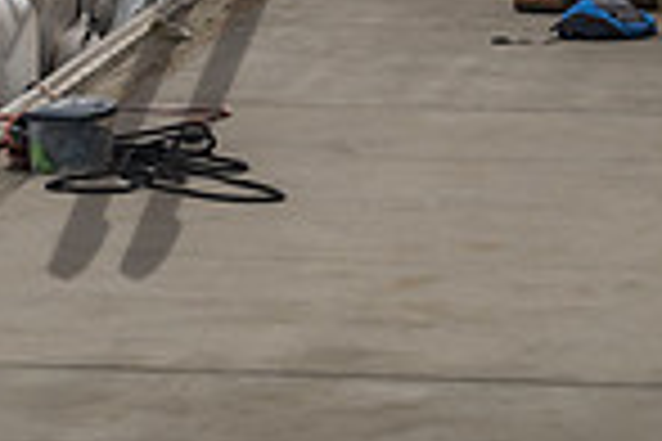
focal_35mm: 395
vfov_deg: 3.5
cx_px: -178
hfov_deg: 5.2
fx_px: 7263
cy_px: -428
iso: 400
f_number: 6.3
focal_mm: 88
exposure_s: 1/1000
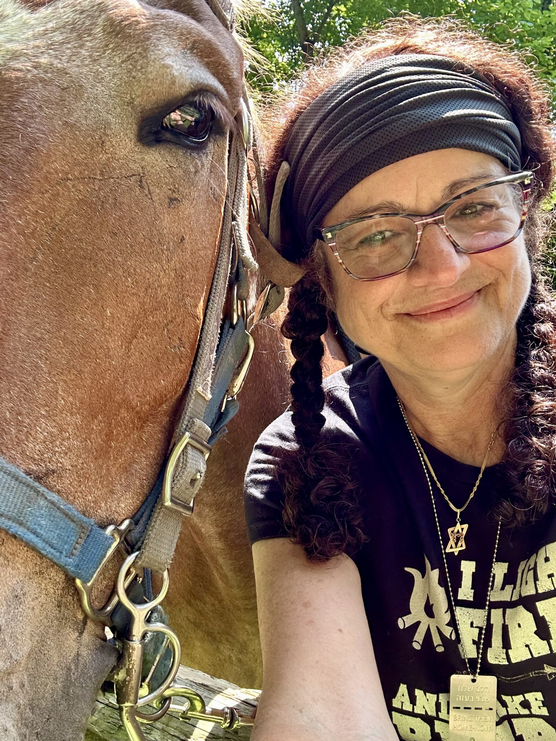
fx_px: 642
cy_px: 370
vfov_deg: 60.0
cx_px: 278
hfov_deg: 46.8
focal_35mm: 30
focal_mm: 2.69
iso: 32
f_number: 1.9
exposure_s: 1/121
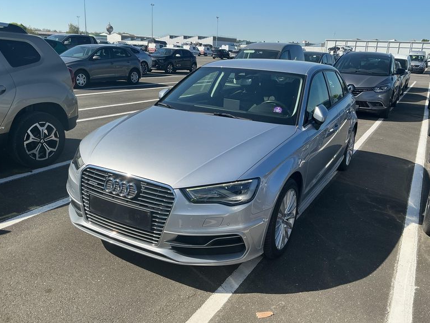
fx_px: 373
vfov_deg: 46.8
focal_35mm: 30
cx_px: 216
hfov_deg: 60.0
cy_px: 161
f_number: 1.8
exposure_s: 1/1675
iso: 25
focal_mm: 3
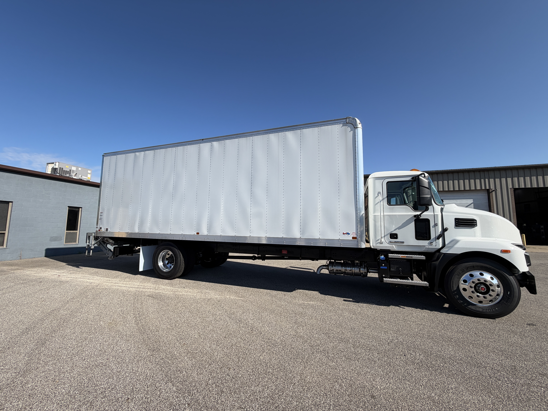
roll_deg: -1.0
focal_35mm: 14
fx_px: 222
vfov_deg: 85.7
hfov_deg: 102.1
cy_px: 206
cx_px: 274
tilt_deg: +6.2
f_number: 2.2
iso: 20
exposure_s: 1/809
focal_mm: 2.22
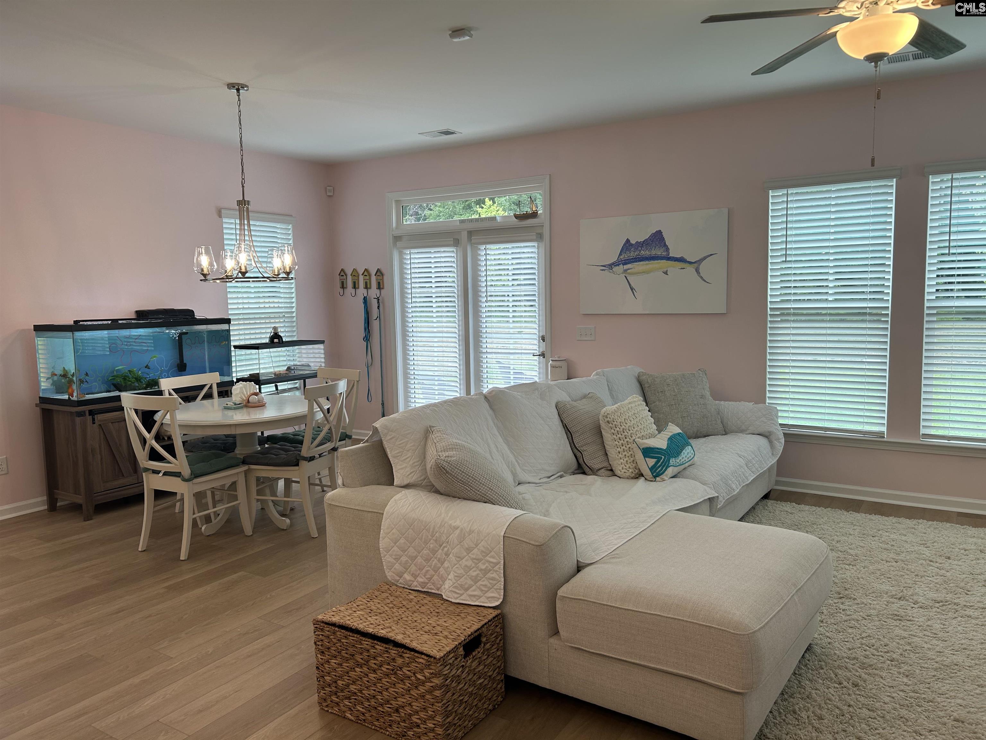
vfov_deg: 53.1
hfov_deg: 67.3
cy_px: 370
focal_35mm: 26
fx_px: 741
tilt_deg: -6.0
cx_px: 493
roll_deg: +1.1
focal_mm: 5.7
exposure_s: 1/178
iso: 40
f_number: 1.5
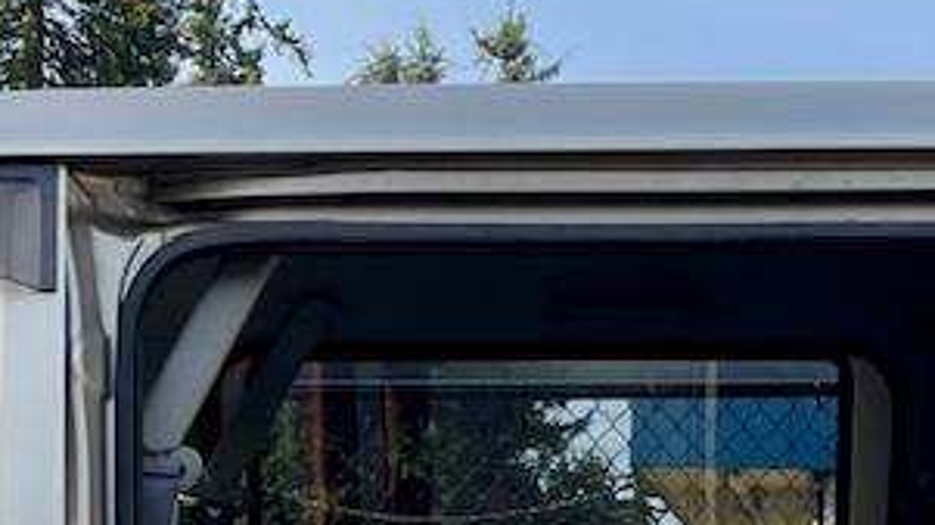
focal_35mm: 116
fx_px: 2875
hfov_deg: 18.5
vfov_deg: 9.9
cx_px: 391
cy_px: 951
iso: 32
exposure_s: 1/818
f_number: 1.6
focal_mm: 5.1
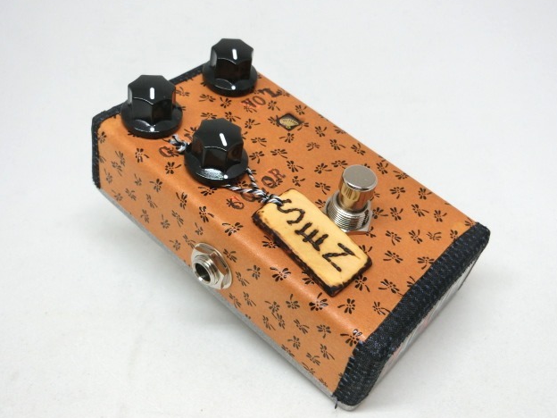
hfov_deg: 46.8
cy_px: 208
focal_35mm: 40
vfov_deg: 36.0
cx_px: 285
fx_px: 644
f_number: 4.1
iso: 125
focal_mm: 6.9
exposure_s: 1/125
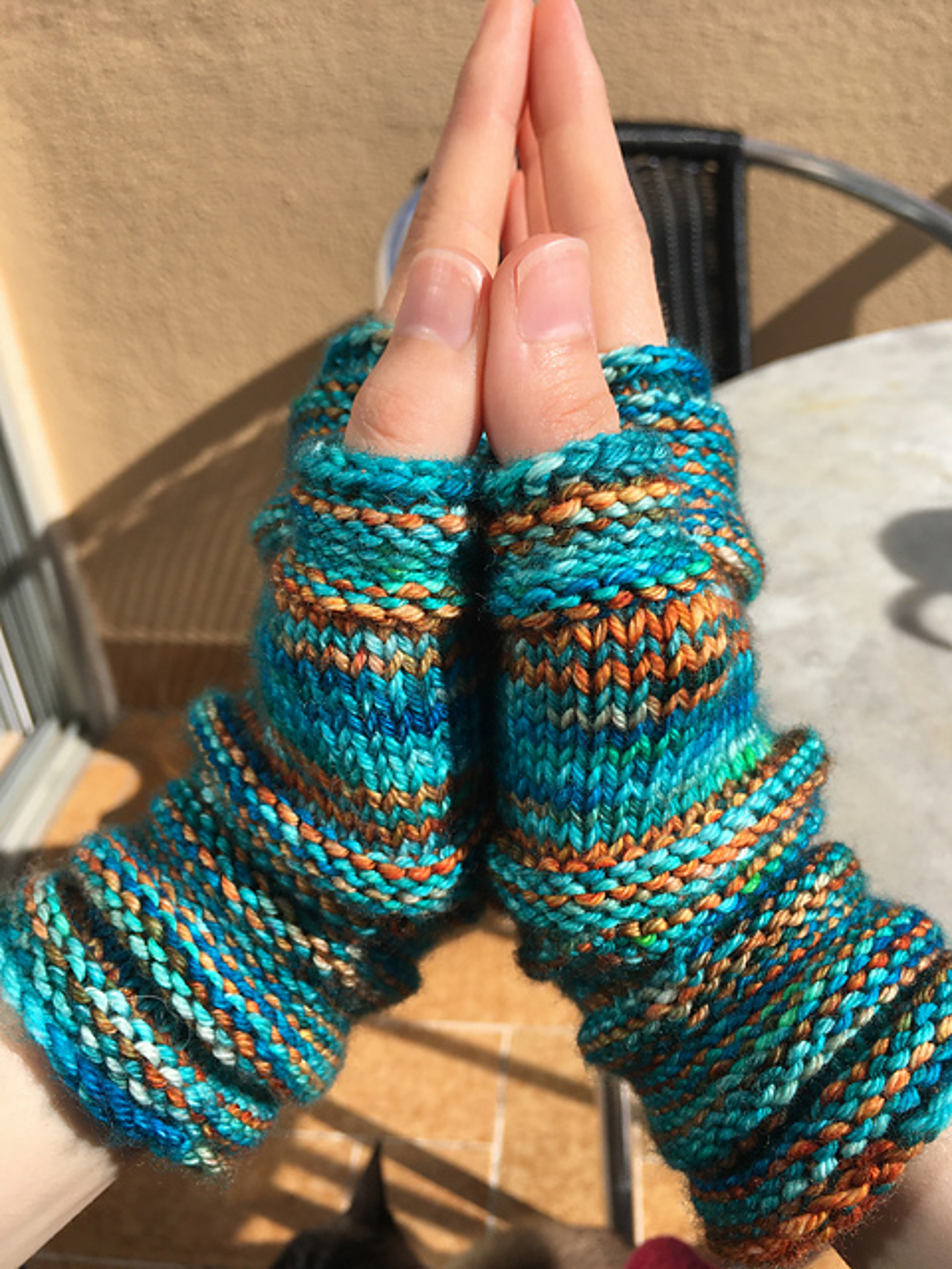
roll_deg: +0.5
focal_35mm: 29
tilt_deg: -32.4
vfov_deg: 61.7
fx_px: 1063
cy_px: 634
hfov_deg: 48.2
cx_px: 476
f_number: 2.2
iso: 25
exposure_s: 1/2198
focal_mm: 4.15
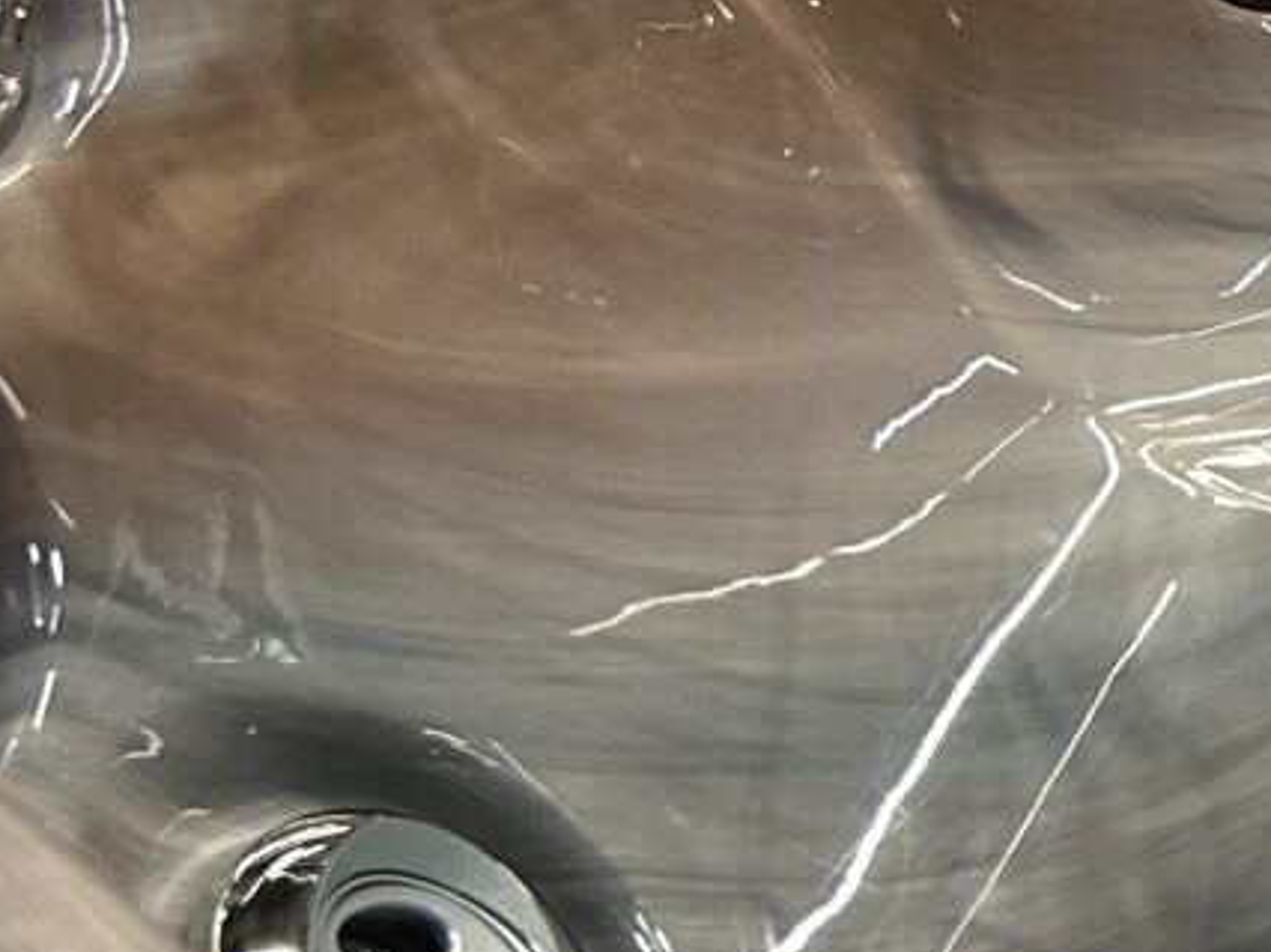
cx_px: 2599
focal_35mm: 125
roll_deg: -0.8
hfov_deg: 13.4
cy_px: -245
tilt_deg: -26.0
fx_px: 4587
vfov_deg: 11.6
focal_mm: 5.7
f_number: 1.5
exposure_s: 1/60
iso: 160
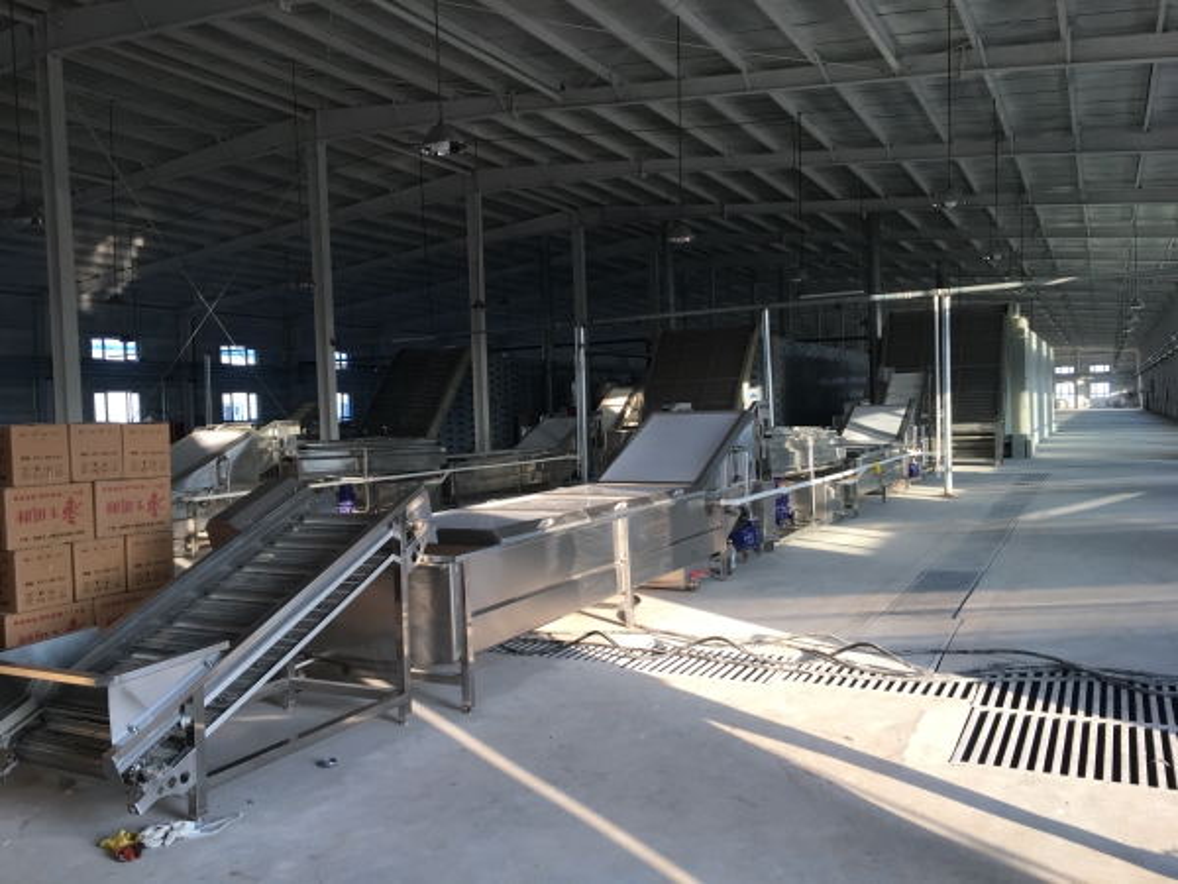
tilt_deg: -1.6
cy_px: 442
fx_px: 987
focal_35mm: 29
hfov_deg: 61.7
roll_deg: +2.2
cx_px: 589
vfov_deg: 48.2
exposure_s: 1/100
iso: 40
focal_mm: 4.15
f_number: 2.2
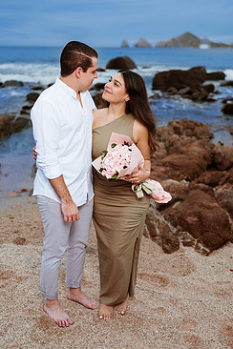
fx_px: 417
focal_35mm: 43
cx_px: 109
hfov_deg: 31.2
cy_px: 145
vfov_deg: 45.3
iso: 100
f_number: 1.8
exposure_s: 1/640
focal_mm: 35
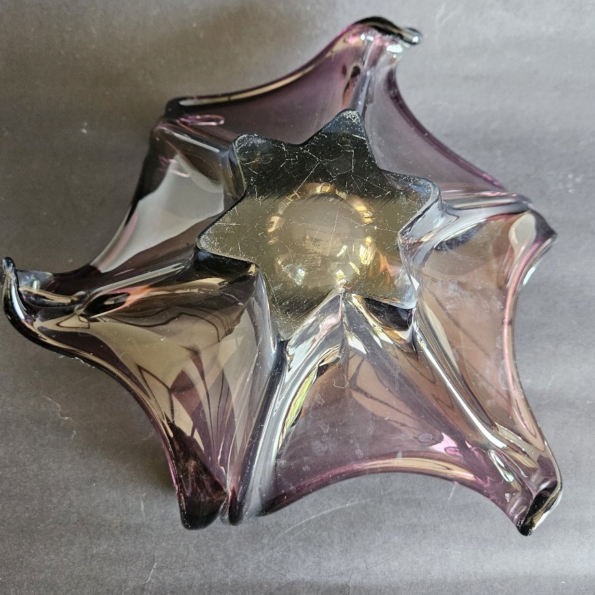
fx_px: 545
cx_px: 305
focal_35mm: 28
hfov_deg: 57.3
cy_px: 258
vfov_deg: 57.1
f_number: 1.8
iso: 800
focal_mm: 5.4
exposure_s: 1/100
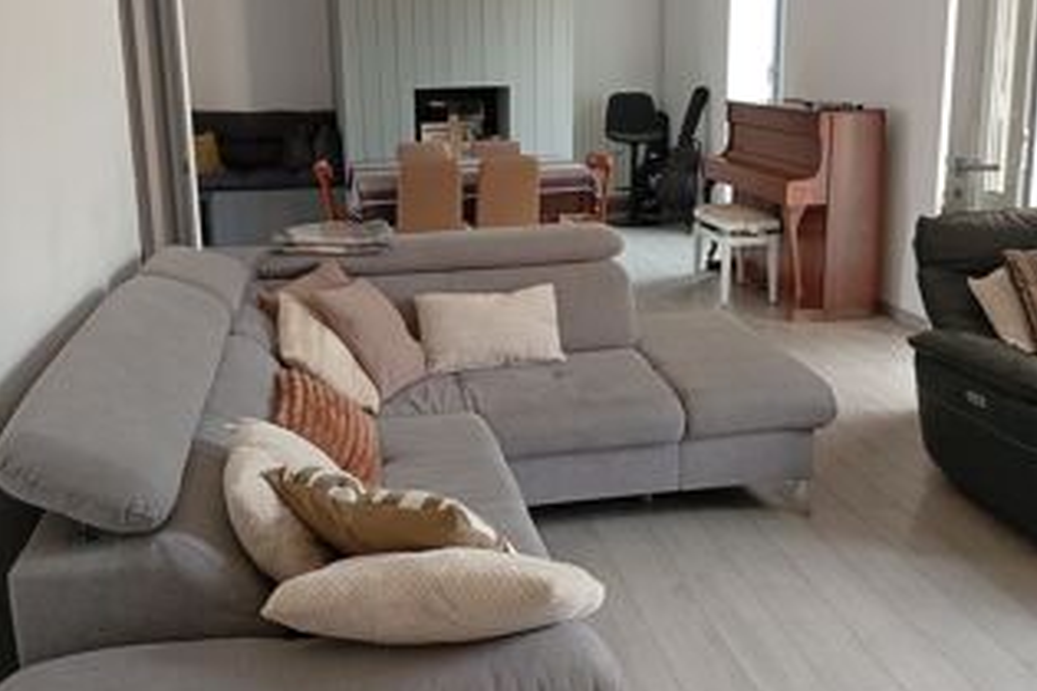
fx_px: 1095
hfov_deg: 50.7
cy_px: 271
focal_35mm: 38
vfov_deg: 34.9
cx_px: 520
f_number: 1.8
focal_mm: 3.98
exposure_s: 1/33.3
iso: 291
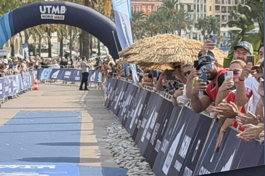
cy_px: 48
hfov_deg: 12.0
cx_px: -25
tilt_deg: -0.1
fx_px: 1244
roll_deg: +0.3
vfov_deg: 8.1
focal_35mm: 169
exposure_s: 1/4878
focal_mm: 6.76
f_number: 1.78
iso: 64
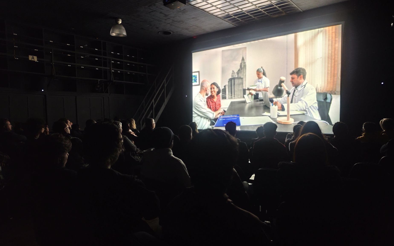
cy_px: 137
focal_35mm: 25
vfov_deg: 49.2
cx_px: 196
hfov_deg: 72.5
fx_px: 268
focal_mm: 6.19
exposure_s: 1/17.1
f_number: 1.65
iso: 2500
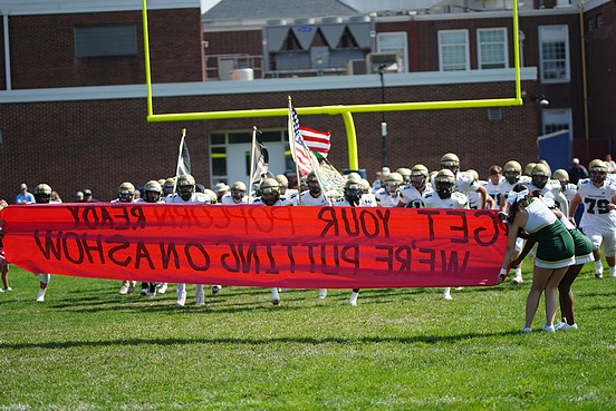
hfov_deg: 16.2
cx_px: 307
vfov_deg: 10.9
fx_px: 2158
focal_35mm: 126
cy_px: 210
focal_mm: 120
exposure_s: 1/4000
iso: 400
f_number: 2.8
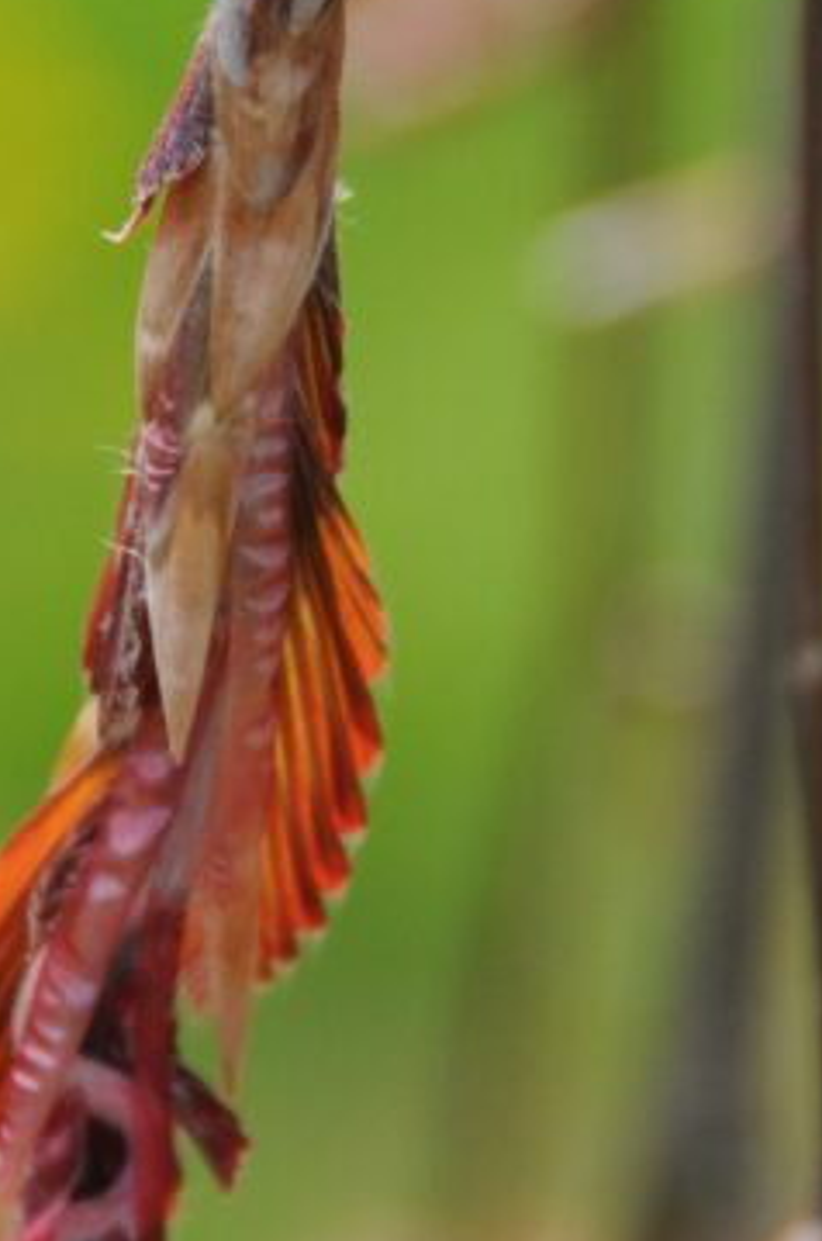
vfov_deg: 2.4
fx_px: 29430
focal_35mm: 856
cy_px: 474
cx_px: 273
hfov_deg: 1.6
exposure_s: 1/640
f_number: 5.6
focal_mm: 200
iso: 640
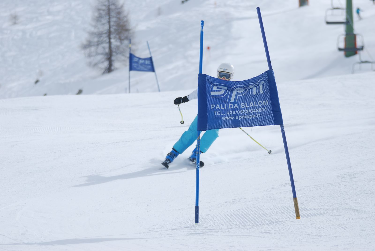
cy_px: 126
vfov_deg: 5.6
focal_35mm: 248
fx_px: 2581
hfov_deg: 8.3
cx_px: 188
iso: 100
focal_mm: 165
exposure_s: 1/1250
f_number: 5.3
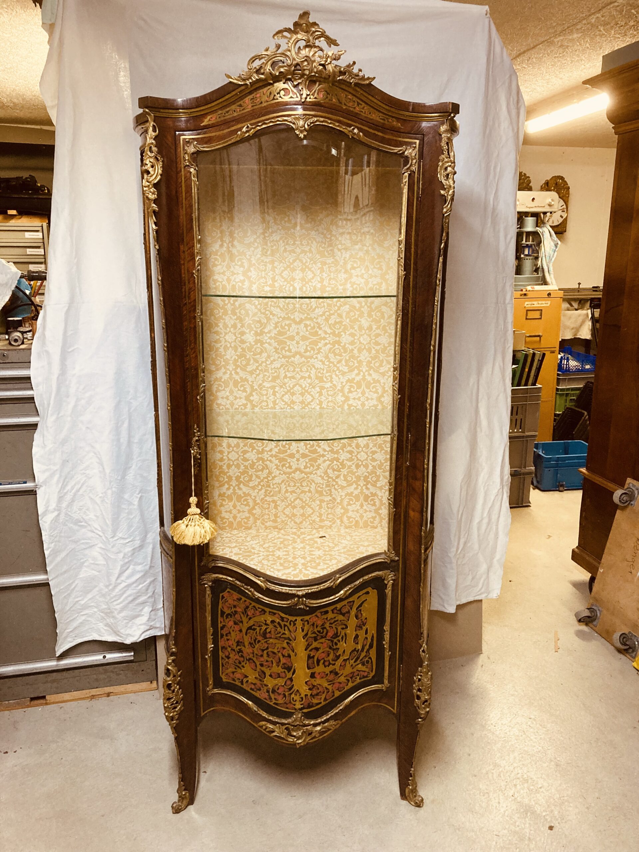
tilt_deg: -13.5
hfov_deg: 49.7
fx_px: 689
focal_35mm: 28
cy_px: 426
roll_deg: -0.6
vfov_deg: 63.4
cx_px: 320
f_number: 1.8
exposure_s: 1/50
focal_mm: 3.99
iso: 320
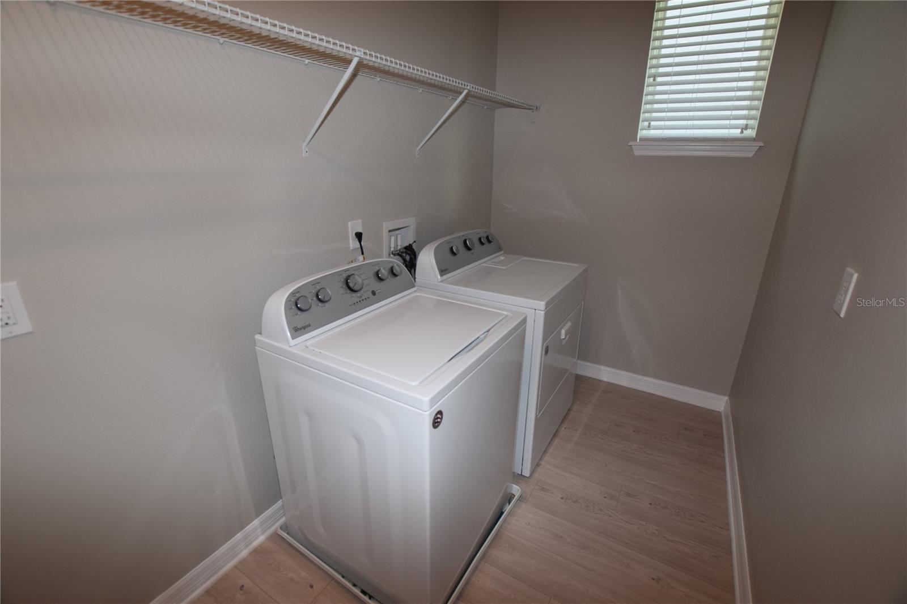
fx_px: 378
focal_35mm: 15
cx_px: 454
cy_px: 302
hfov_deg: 100.4
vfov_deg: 77.3
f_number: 5
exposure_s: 1/100
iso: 560
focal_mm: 10
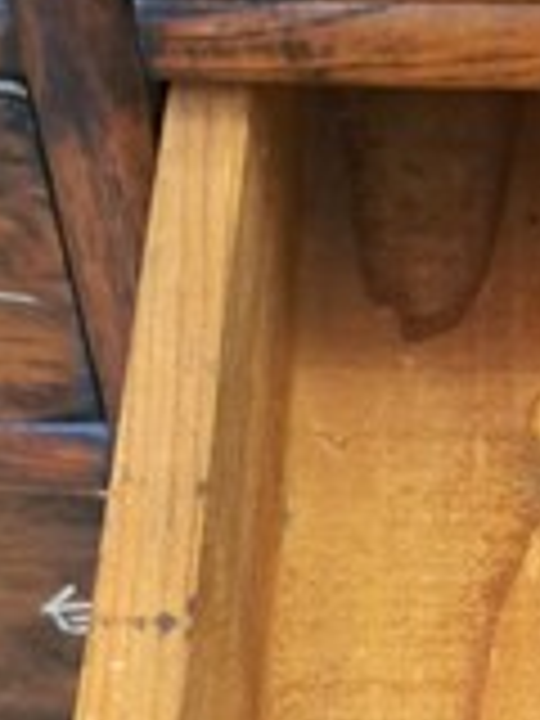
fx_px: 1997
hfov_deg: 15.1
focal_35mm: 96
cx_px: 567
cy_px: 724
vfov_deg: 19.8
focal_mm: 5.23
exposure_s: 1/20
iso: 1000
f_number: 1.8
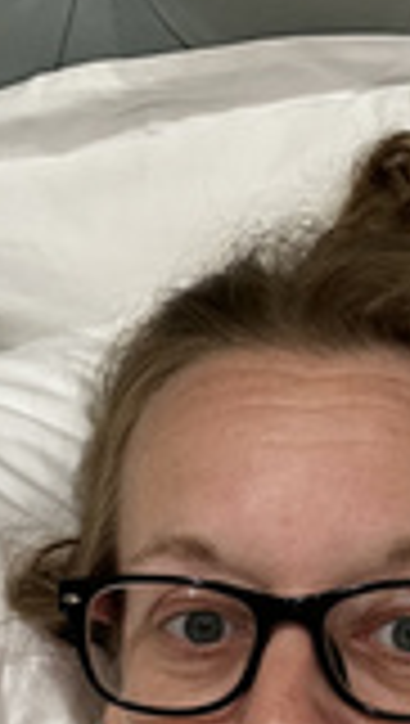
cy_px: 684
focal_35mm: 78
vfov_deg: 26.1
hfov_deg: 15.5
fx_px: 1502
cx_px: 297
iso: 250
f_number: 1.9
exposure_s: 1/50
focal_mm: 2.69
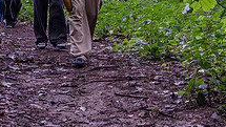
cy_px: -20
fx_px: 653
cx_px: 74
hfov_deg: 19.6
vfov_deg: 10.9
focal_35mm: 109
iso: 2000
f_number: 3.5
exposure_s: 1/320
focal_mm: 38
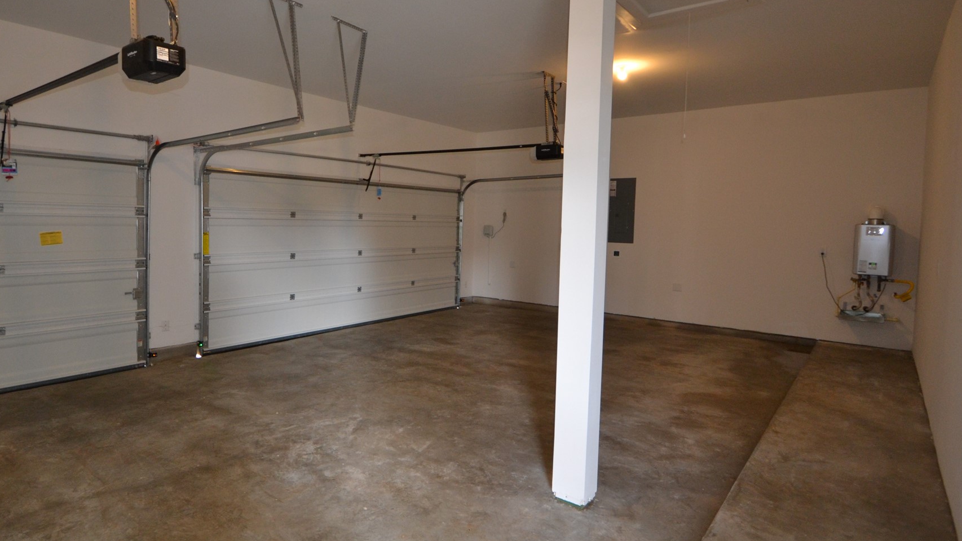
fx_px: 510
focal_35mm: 20
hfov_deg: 86.2
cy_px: 250
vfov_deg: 55.8
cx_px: 418
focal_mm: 10
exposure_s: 1/60
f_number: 3.5
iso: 640
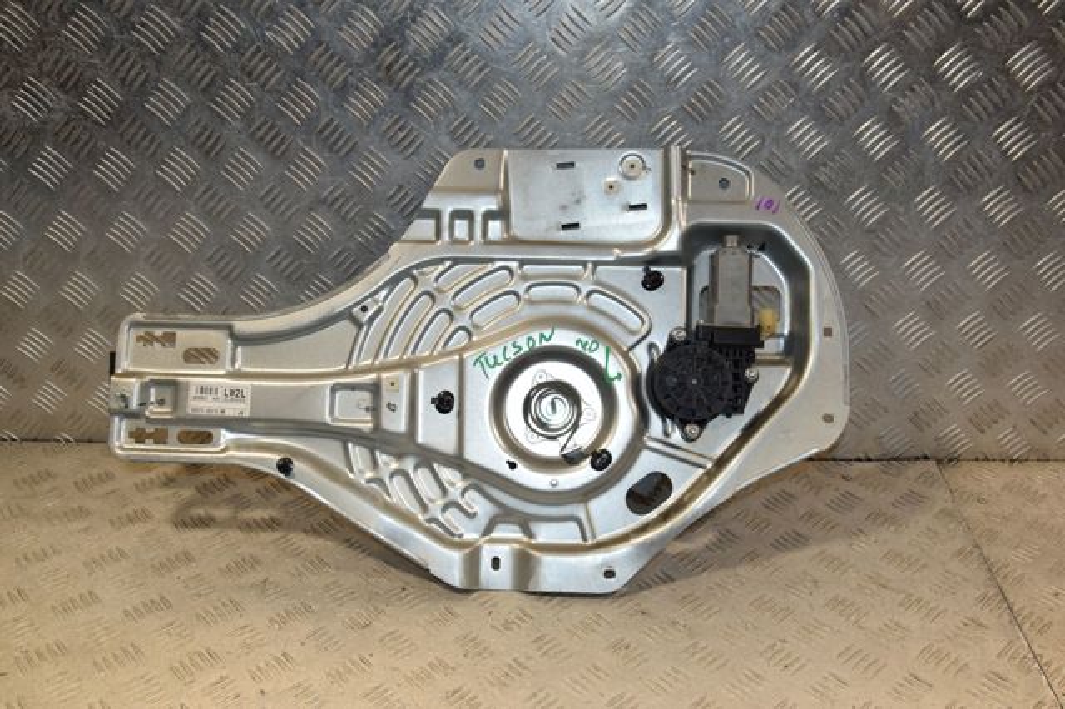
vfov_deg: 36.8
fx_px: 1064
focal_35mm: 36
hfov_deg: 53.2
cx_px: 532
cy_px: 354
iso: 800
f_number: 8
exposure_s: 1/200
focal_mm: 24
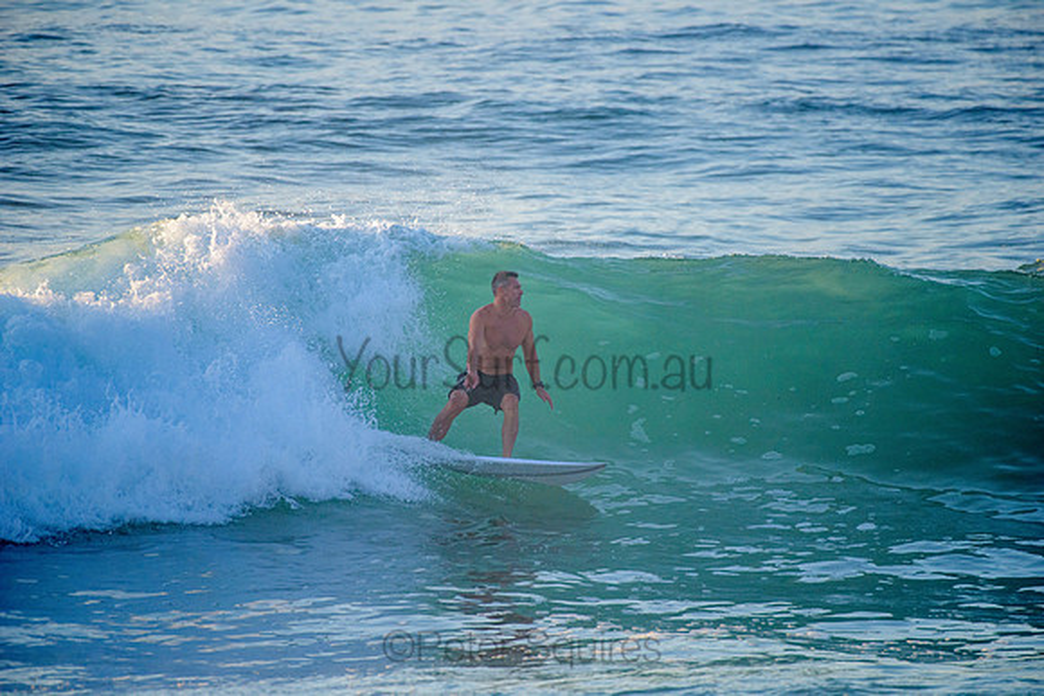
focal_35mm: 500
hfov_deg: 4.1
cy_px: 348
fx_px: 14503
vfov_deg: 2.8
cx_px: 522
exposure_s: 1/2000
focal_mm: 500
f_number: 5.6
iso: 720
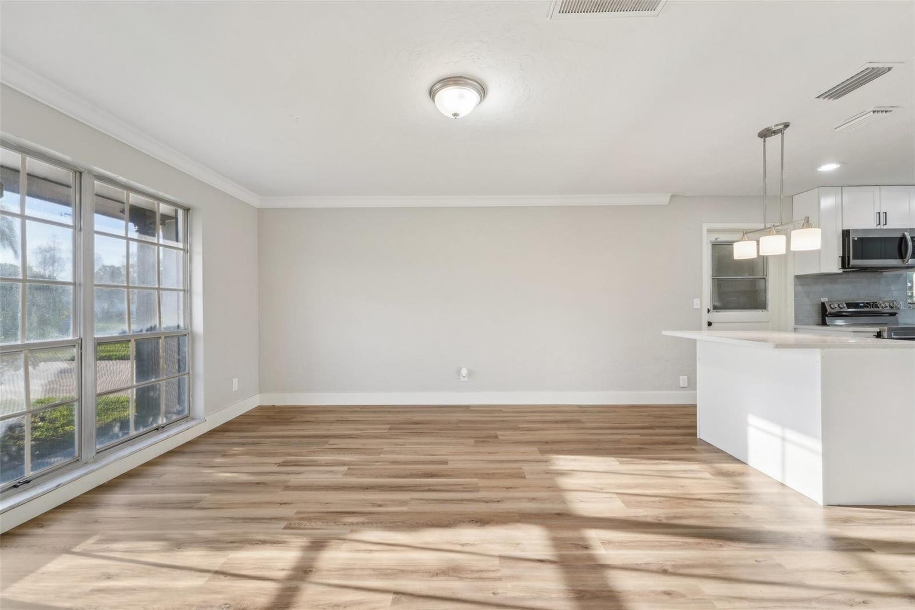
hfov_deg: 104.3
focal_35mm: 14
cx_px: 458
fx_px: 356
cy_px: 305
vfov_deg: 81.2
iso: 400
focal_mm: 14
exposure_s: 1/50
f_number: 8
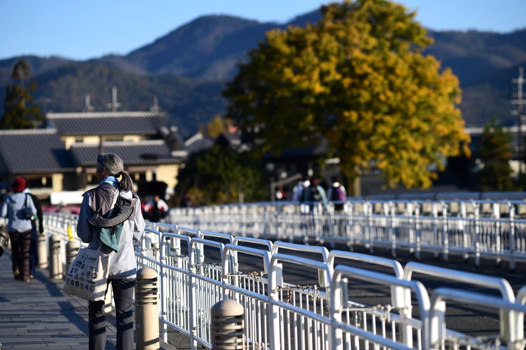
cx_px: 263
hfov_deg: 15.2
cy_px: 175
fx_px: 1972
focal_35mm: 135
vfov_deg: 10.2
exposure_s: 1/1250
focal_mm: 135
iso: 100
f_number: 3.5
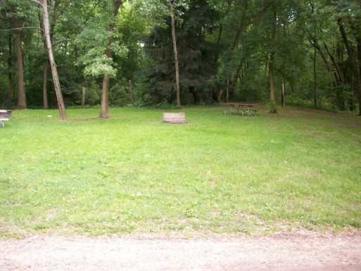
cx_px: 180
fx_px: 386
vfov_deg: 38.7
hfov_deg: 50.1
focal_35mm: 37
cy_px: 136
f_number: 2.8
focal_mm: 6.2
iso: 160
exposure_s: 1/112
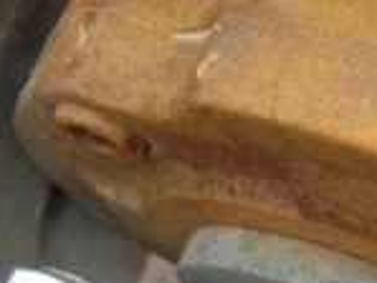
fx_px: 1079
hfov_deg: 19.4
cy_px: 215
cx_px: 359
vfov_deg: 14.9
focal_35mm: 99
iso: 320
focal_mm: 6.64
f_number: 4.7
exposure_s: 1/160
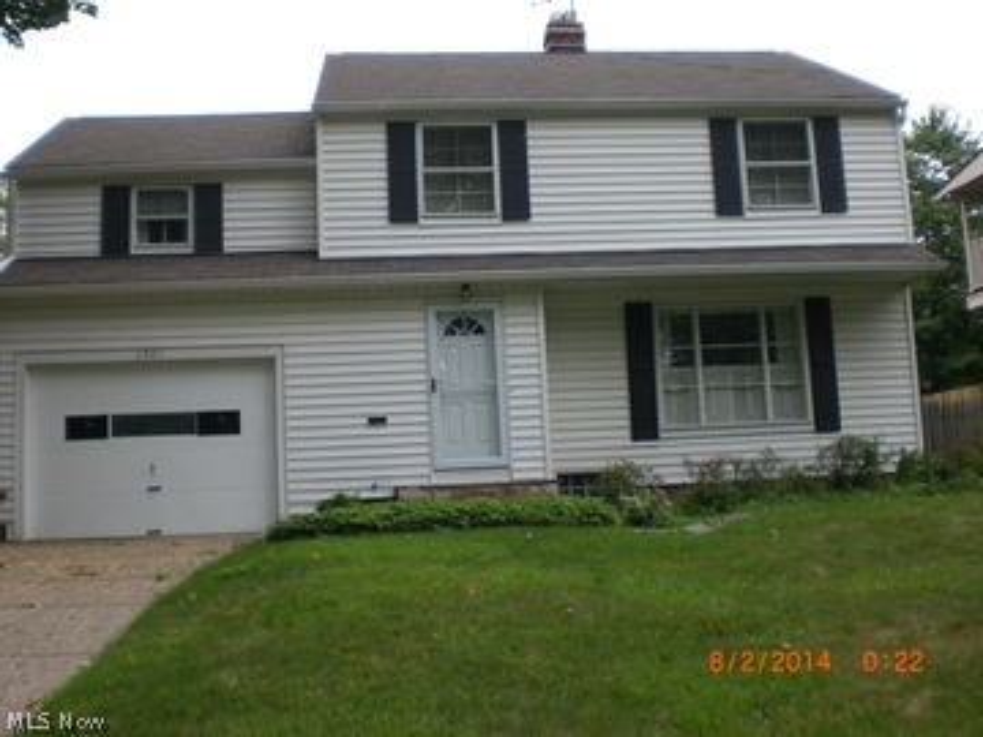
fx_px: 1079
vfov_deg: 37.7
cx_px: 492
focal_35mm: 38
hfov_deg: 49.0
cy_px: 368
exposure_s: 1/160
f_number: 3.1
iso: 50
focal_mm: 6.3
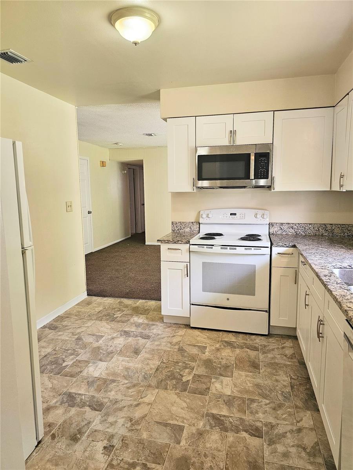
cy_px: 235
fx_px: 313
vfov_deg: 73.9
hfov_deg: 58.9
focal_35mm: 23
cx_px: 176
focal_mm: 6.3
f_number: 1.7
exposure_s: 1/120
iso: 200
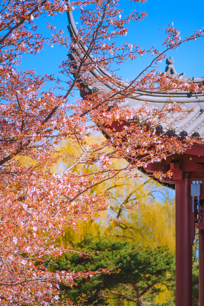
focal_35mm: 115
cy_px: 155
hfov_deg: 11.9
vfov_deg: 17.8
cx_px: 100
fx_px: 977
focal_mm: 70
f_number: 4.5
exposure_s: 1/800
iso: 100
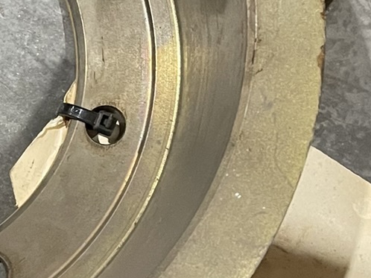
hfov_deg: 17.0
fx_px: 1146
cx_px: -149
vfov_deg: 13.8
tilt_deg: -81.2
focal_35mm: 107
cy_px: 70
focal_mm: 4.2
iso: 500
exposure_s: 1/60
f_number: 1.6
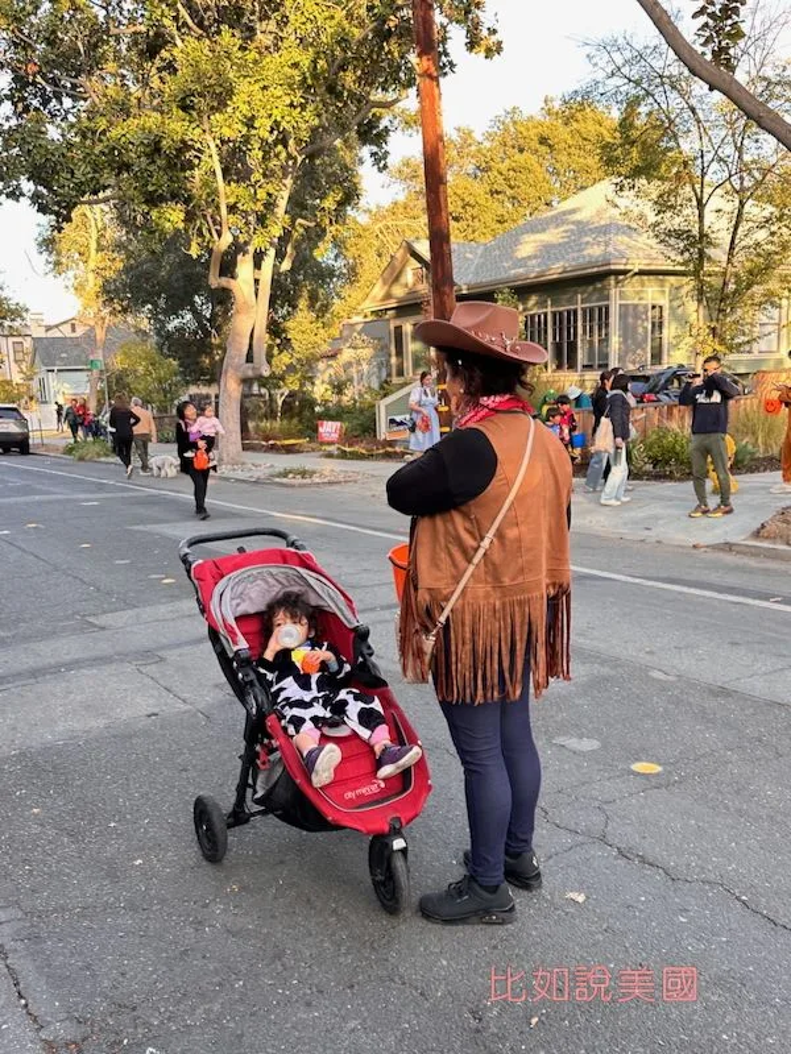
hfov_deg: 56.8
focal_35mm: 24
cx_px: 396
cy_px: 527
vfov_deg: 71.6
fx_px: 731
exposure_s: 1/160
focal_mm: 6.86
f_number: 1.78
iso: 100
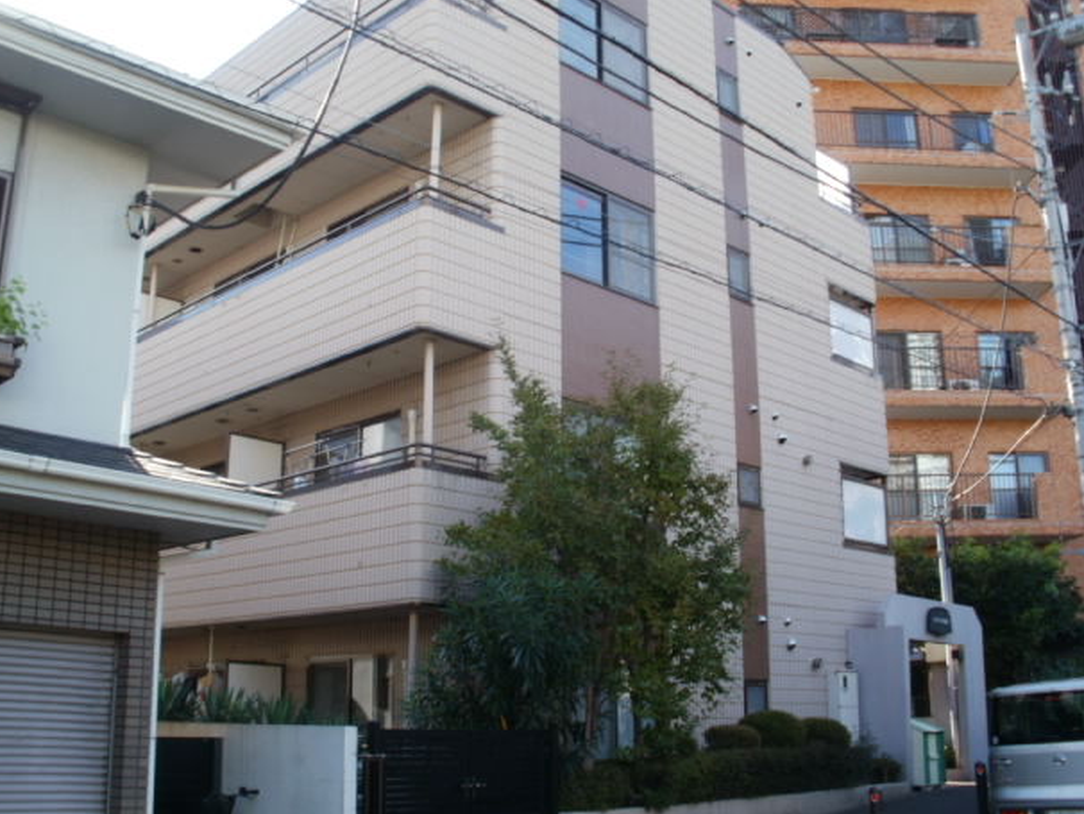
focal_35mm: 38
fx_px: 1190
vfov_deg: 37.7
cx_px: 515
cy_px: 401
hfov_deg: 48.9
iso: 100
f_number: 5.6
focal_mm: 6.3
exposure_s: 1/80
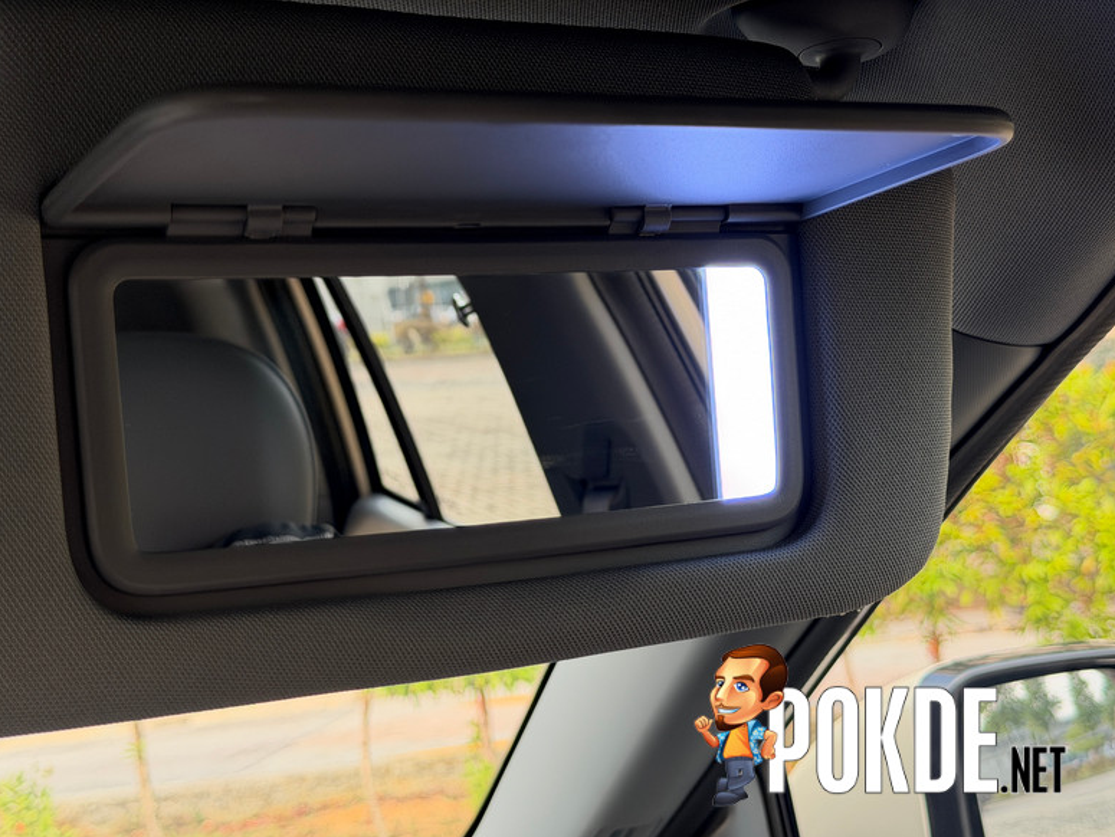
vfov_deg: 28.1
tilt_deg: +5.4
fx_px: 1676
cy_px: 395
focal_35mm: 52
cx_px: 516
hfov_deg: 36.8
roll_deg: +7.3
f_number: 1.78
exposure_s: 1/60
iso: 160
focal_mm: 6.76
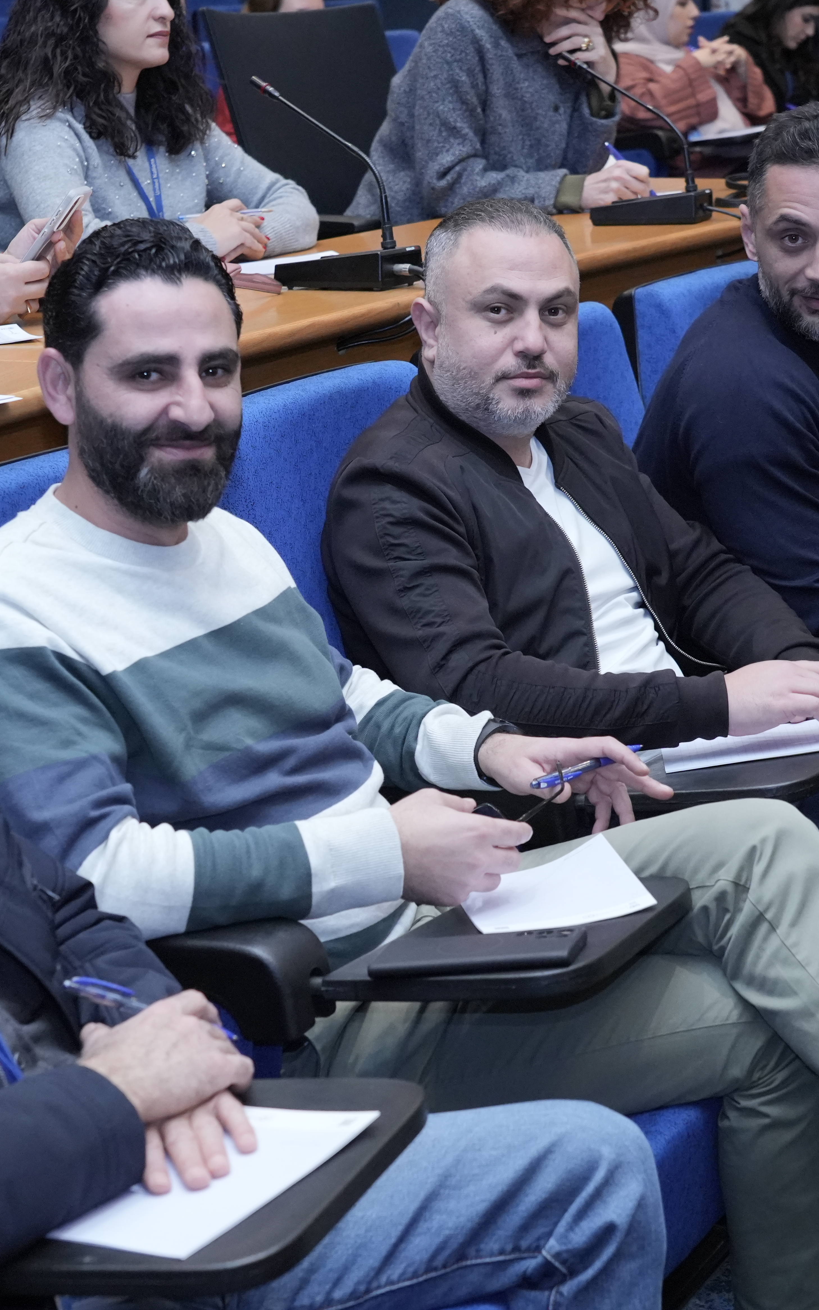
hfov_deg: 17.3
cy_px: 655
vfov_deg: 27.5
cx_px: 283
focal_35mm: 75
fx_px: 2679
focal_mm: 49
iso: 4000
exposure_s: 1/160
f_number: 5.6
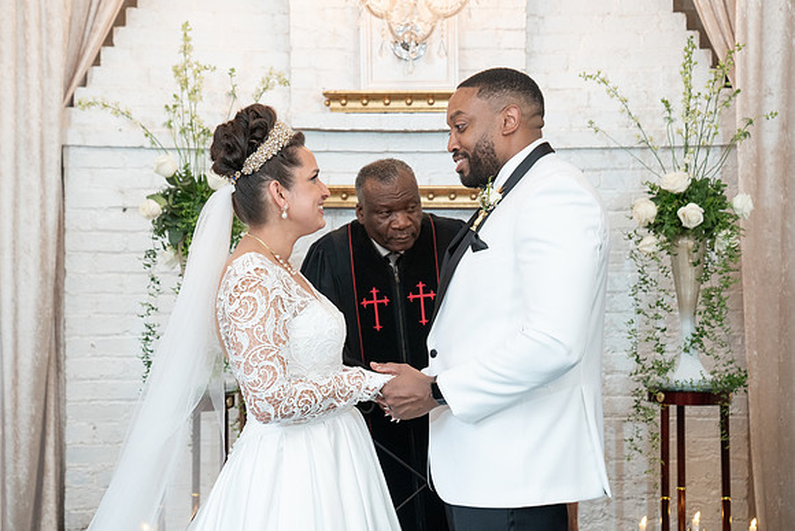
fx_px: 1381
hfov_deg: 32.1
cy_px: 272
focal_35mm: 63
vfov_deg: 21.7
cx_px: 398
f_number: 4
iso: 2000
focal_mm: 60
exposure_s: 1/100
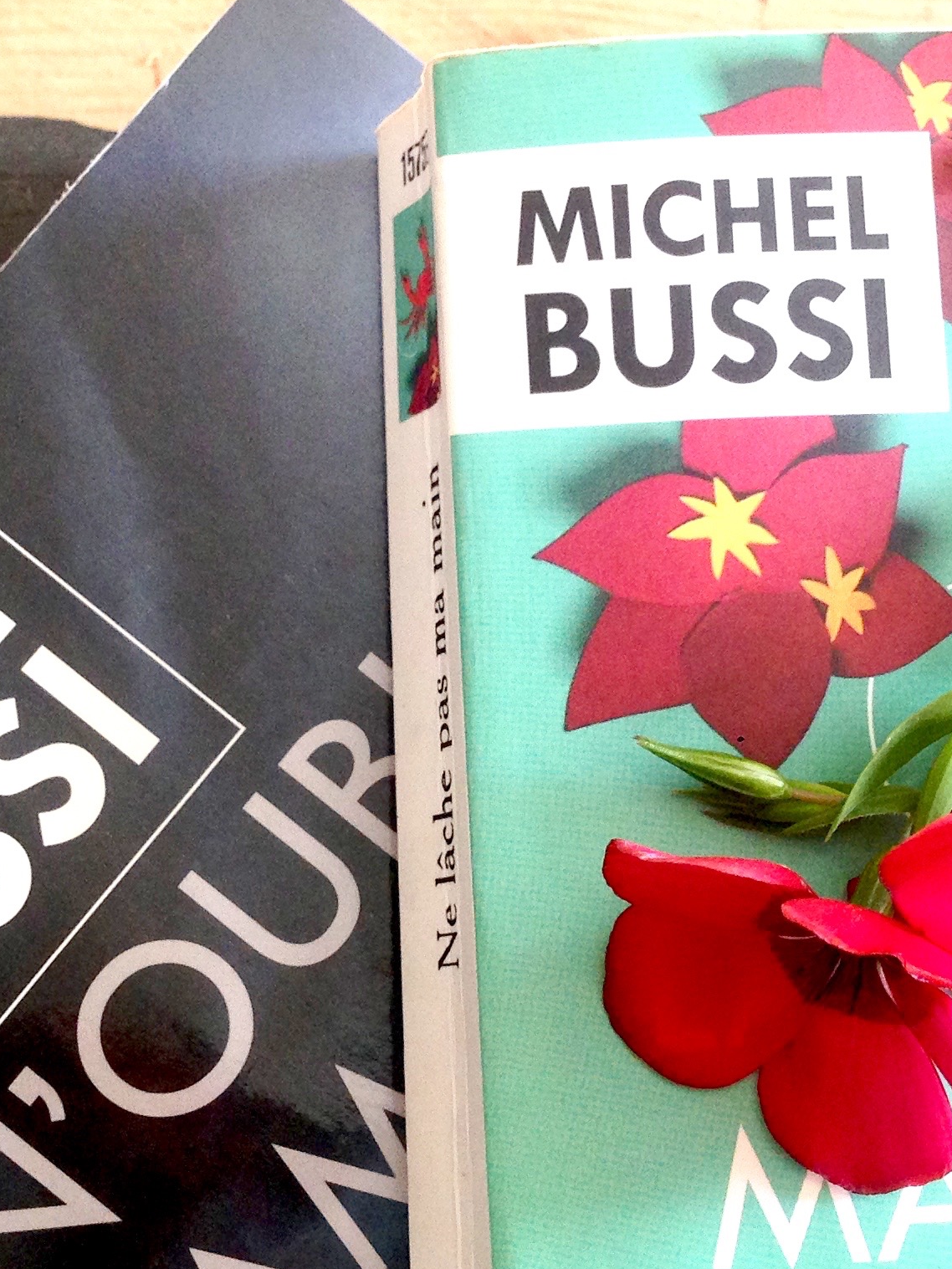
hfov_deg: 20.7
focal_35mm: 71
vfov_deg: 27.4
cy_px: 683
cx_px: 503
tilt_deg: -82.5
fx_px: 2603
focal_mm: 4.12
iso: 80
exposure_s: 1/120
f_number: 2.4
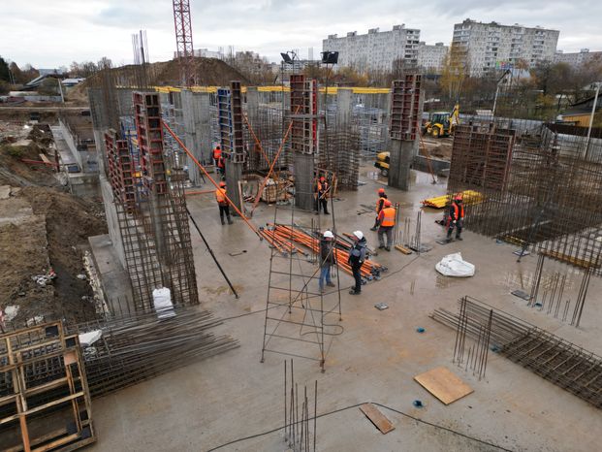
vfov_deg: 56.8
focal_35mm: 24
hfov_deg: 71.6
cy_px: 226
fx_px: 417
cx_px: 301
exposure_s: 1/500
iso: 200
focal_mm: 6.72
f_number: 1.7
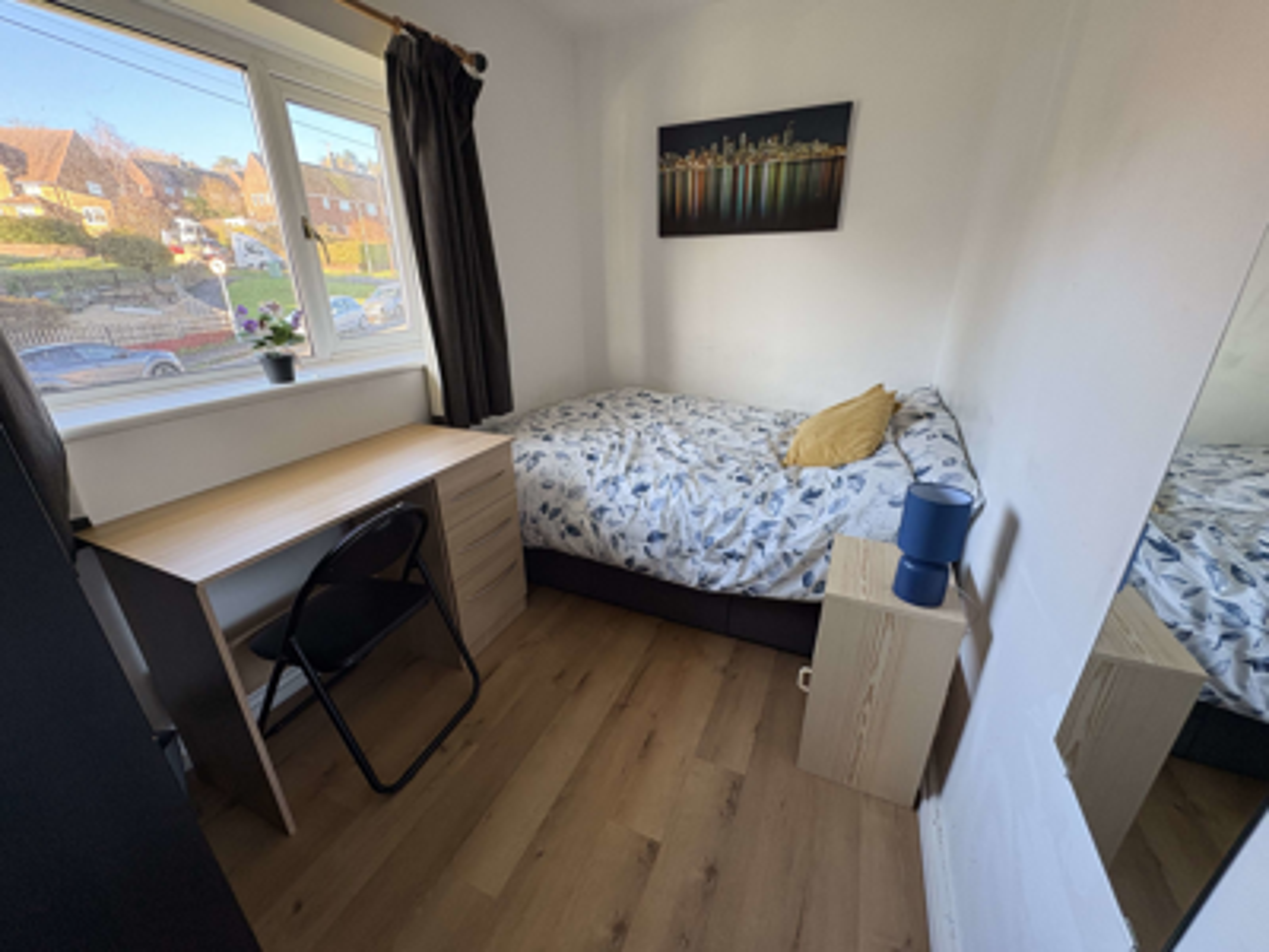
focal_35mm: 14
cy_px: 476
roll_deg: -0.1
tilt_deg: -21.6
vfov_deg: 85.7
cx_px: 634
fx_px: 513
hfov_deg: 102.1
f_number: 2.2
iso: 200
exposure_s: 1/99
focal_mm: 2.22
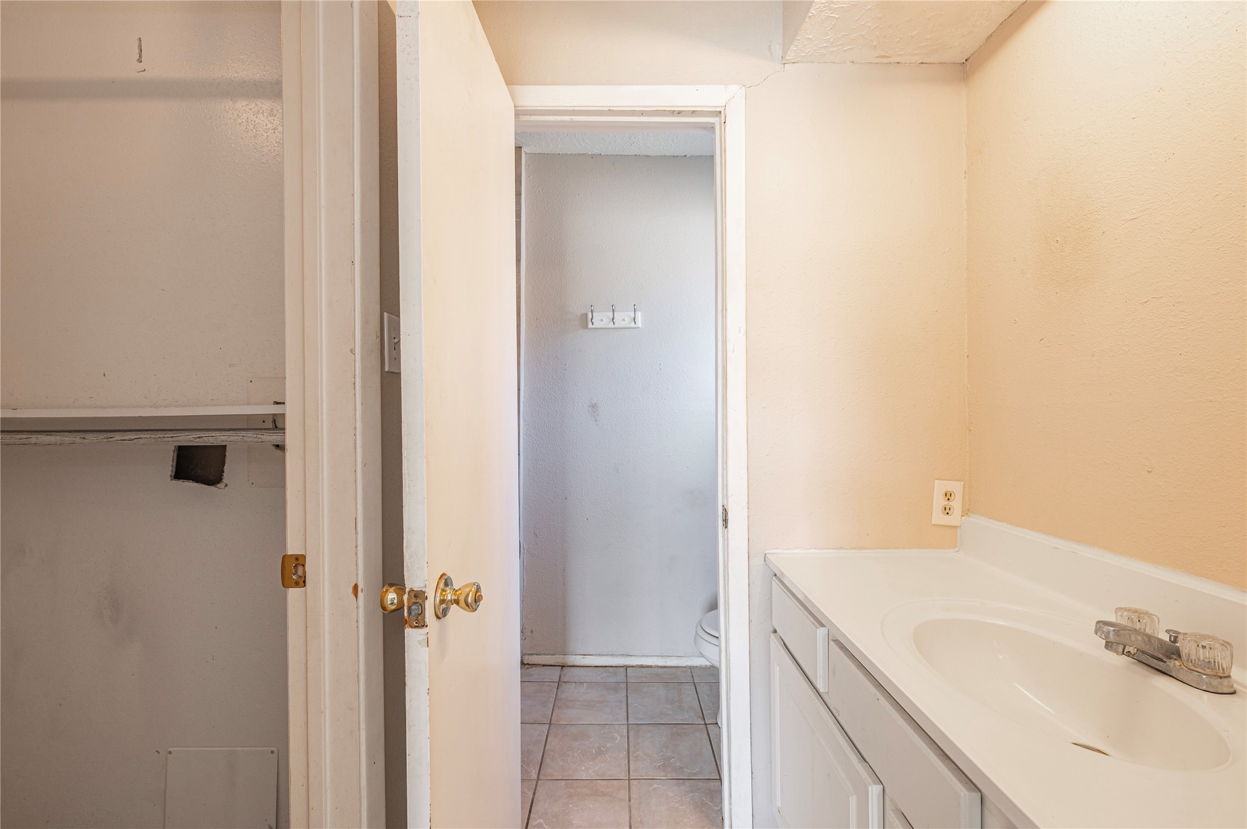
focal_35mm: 15
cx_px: 624
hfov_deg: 100.4
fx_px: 519
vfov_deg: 77.2
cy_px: 414
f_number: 9
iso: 100
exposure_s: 1/6
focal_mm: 15
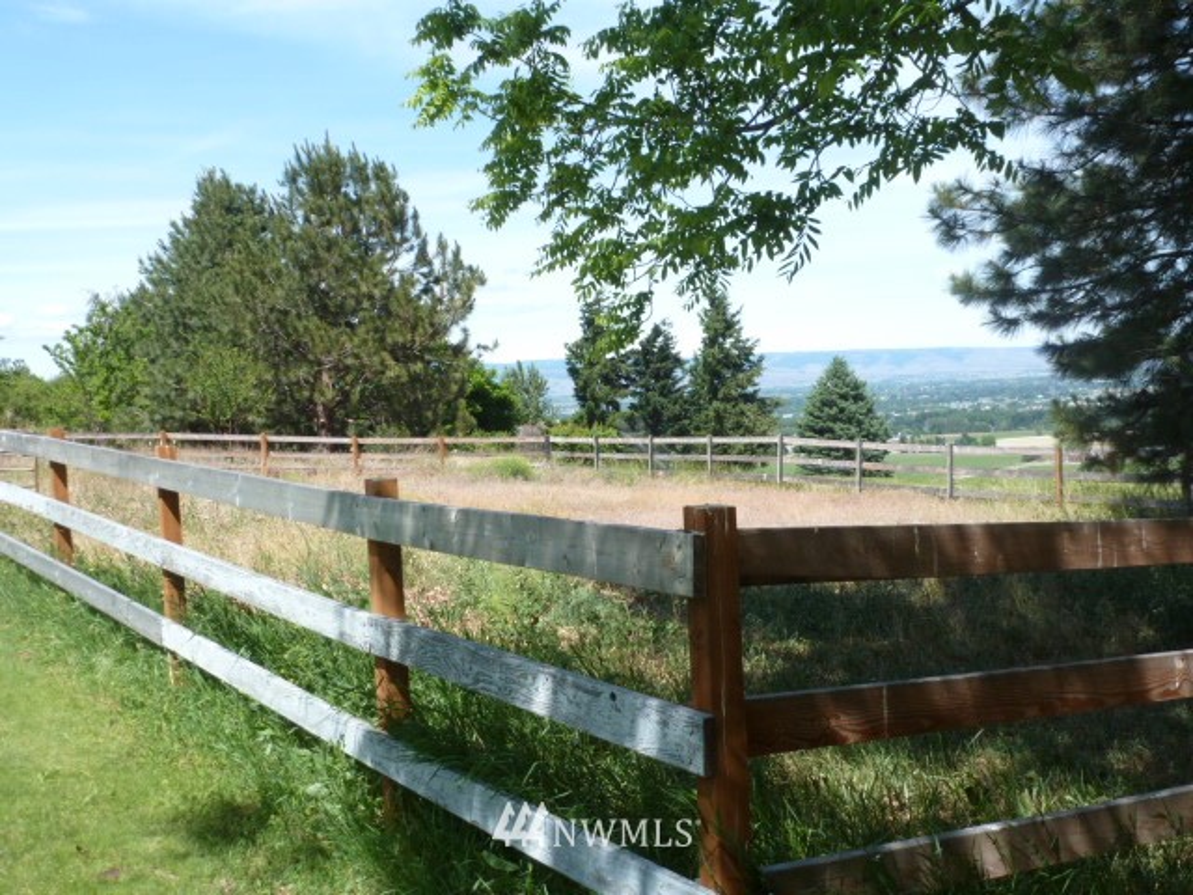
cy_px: 448
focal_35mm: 36
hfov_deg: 51.4
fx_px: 1241
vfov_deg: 39.7
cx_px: 596
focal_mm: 6.4
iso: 100
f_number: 4
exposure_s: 1/320
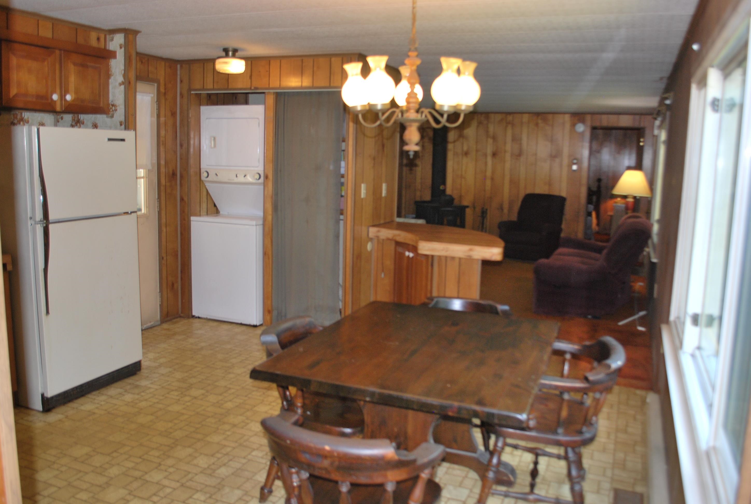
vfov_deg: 43.8
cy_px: 252
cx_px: 376
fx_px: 627
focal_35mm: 30
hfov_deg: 61.8
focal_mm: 20
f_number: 3.8
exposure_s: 1/60
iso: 200
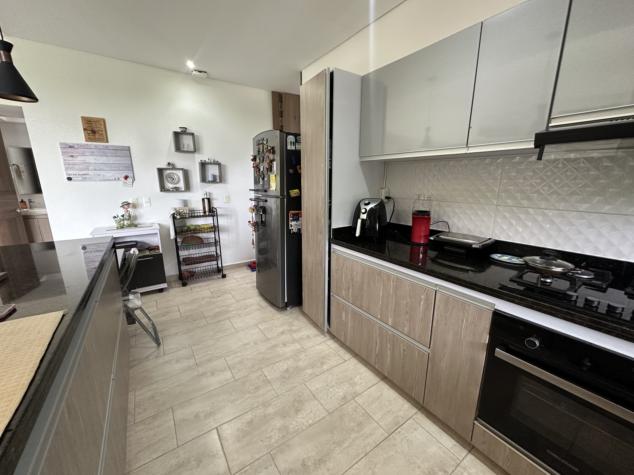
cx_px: 317
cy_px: 238
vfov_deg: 85.7
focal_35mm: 14
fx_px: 256
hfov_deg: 102.1
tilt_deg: -11.6
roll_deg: -0.2
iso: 250
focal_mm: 2.22
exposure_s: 1/99
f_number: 2.2
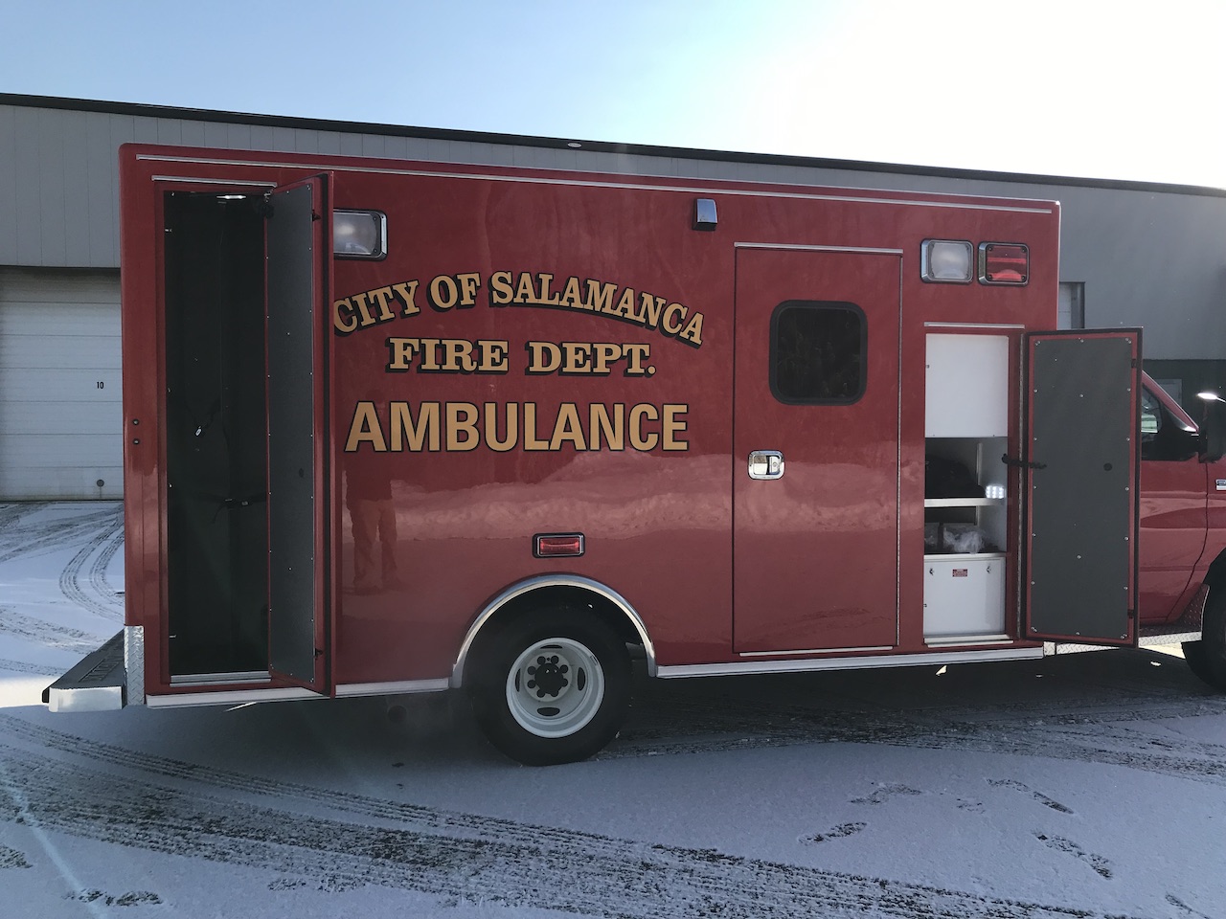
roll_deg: +0.1
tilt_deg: -0.4
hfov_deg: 63.4
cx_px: 613
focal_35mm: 28
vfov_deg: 49.7
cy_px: 460
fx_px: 992
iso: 20
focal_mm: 3.99
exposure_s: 1/2227
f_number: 1.8
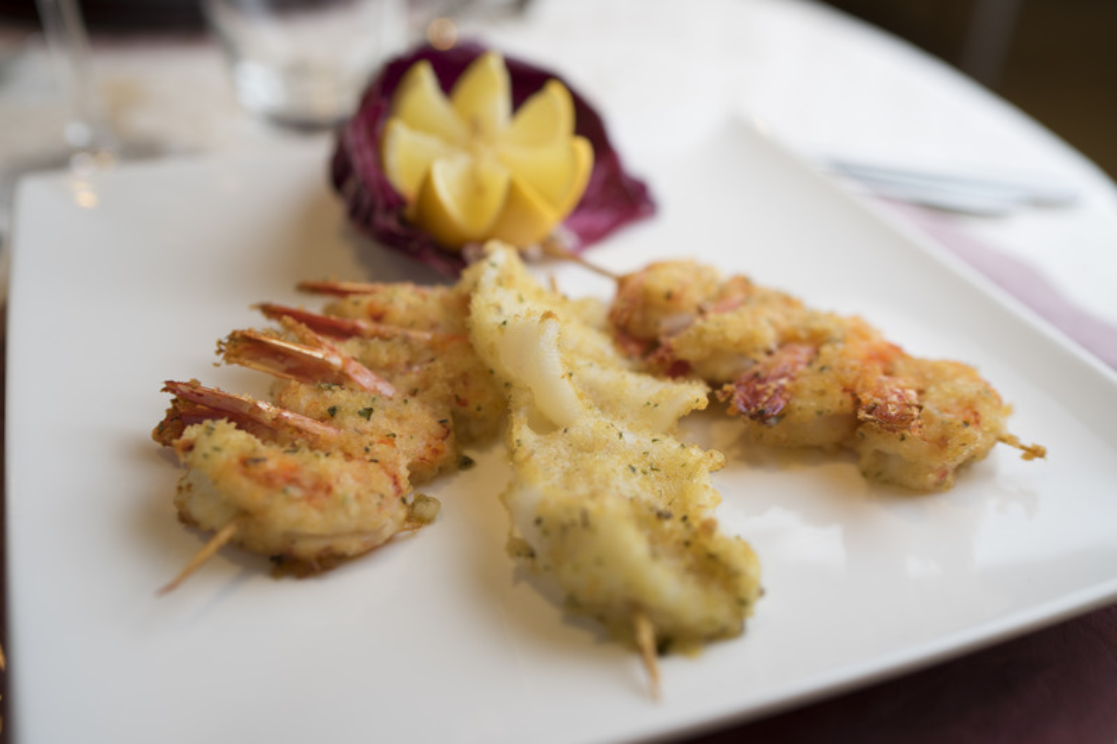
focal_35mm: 35
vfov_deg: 37.8
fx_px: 1086
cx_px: 558
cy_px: 372
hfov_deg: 54.4
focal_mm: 35
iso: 100
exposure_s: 1/25
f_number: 2.5
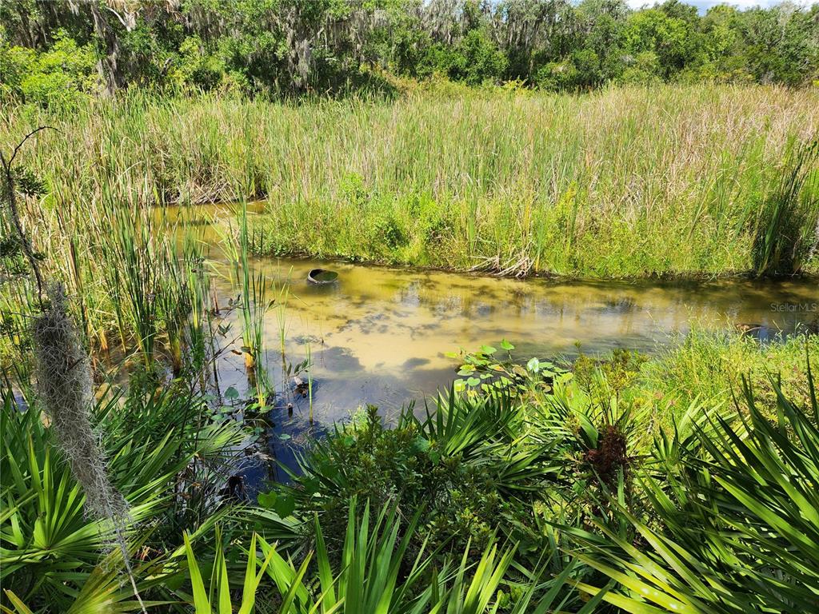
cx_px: 410
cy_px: 307
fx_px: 544
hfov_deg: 73.9
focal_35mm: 23
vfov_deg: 58.9
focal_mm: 5.4
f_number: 1.8
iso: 20
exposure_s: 1/895
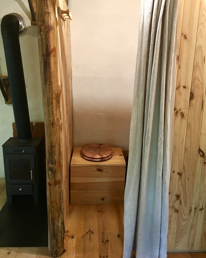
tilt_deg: -14.6
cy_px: 119
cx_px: 102
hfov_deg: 45.8
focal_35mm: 32
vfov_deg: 55.6
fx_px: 244
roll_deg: -1.8
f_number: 2.2
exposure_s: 1/20
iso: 200
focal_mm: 4.15
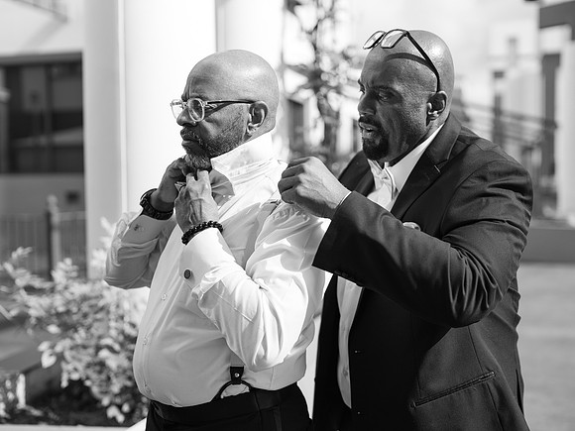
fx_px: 731
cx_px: 288
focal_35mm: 44
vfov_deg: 32.9
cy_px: 216
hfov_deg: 42.9
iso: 160
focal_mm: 55
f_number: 2.8
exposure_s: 1/3500
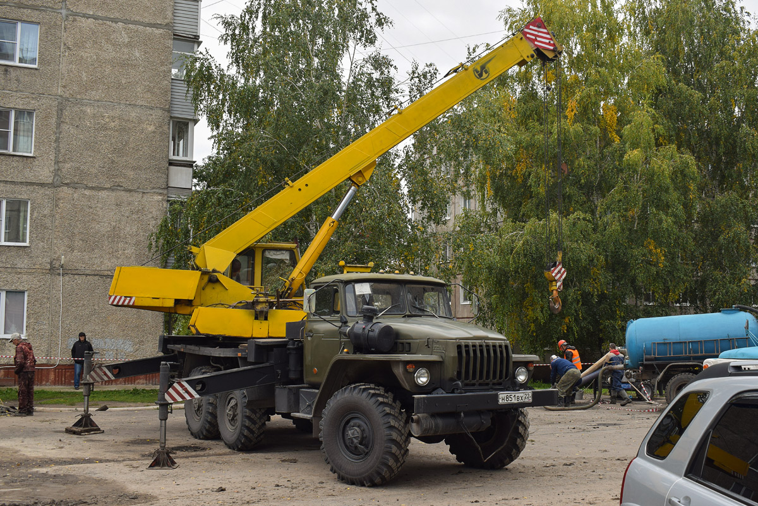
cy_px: 253
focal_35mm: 36
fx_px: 758
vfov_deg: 36.9
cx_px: 379
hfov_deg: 53.1
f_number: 6.3
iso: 200
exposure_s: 1/80
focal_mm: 24
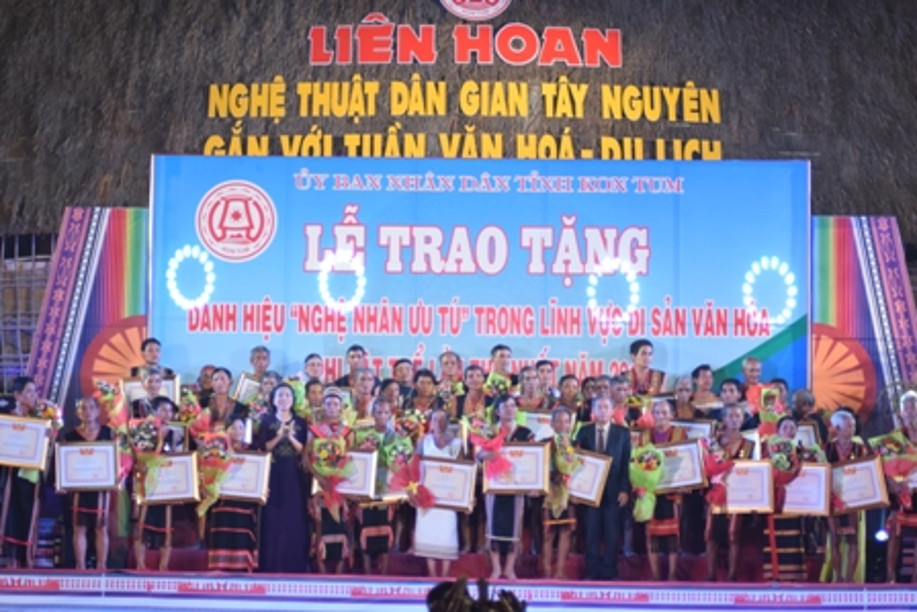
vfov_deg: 13.1
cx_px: 458
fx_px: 2675
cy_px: 306
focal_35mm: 105
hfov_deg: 19.5
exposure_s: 1/60
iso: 500
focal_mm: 70
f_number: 5
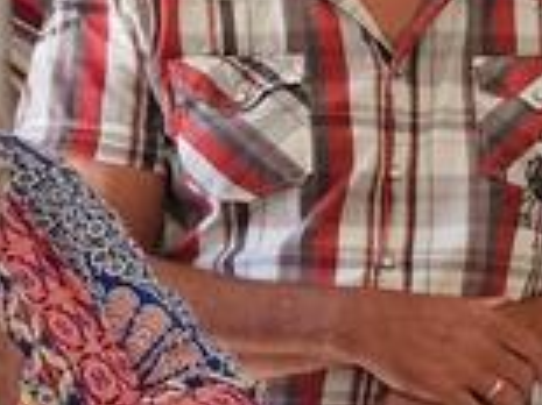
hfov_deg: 9.0
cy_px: 464
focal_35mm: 171
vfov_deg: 8.6
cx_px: 1727
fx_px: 2675
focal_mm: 5.4
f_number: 1.8
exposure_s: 1/180
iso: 160
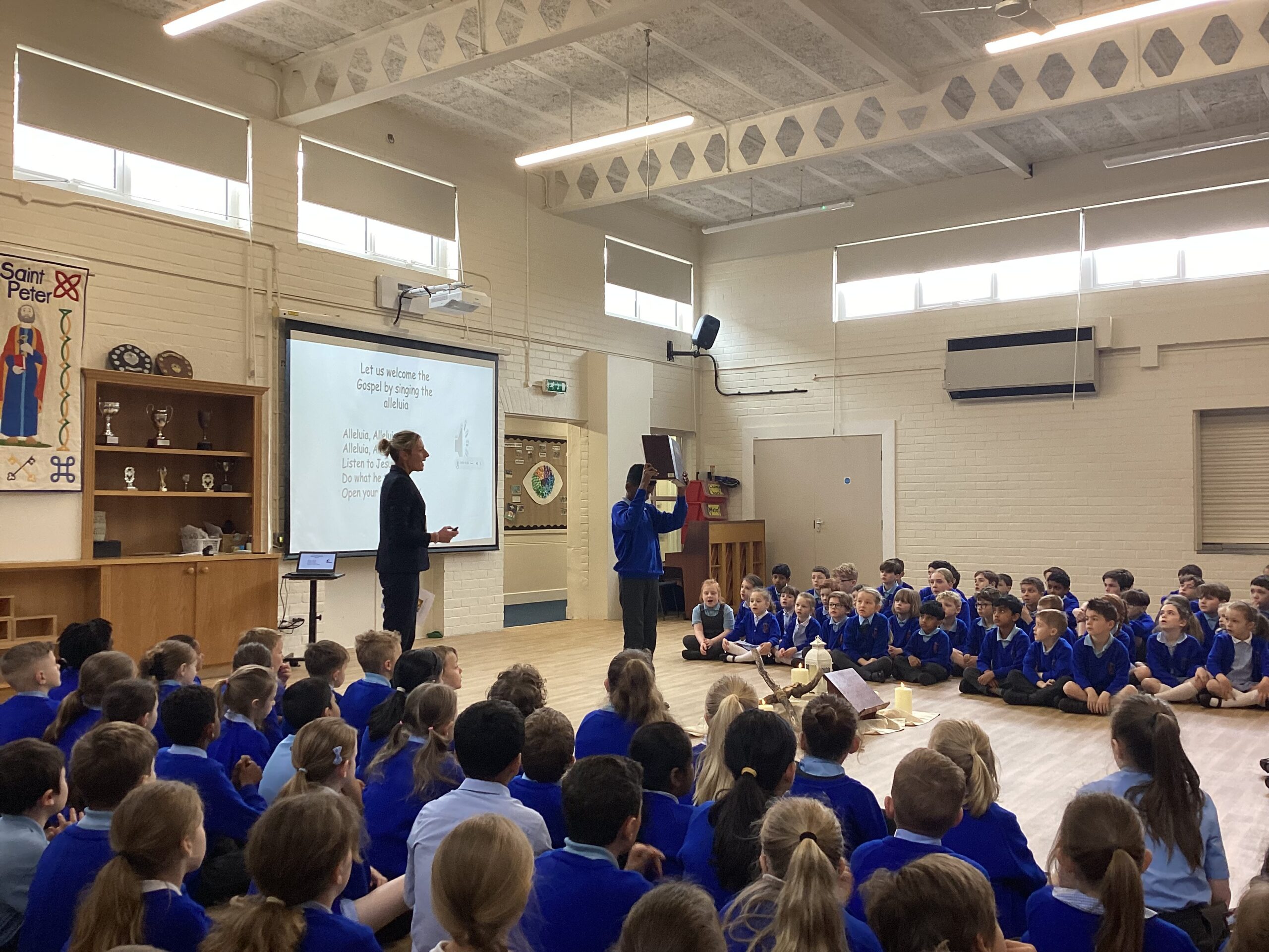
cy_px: 476
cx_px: 634
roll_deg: -0.3
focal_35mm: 31
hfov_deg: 58.4
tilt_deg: -0.5
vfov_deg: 45.4
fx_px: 1136
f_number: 2.4
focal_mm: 3.3
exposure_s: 1/50
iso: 64
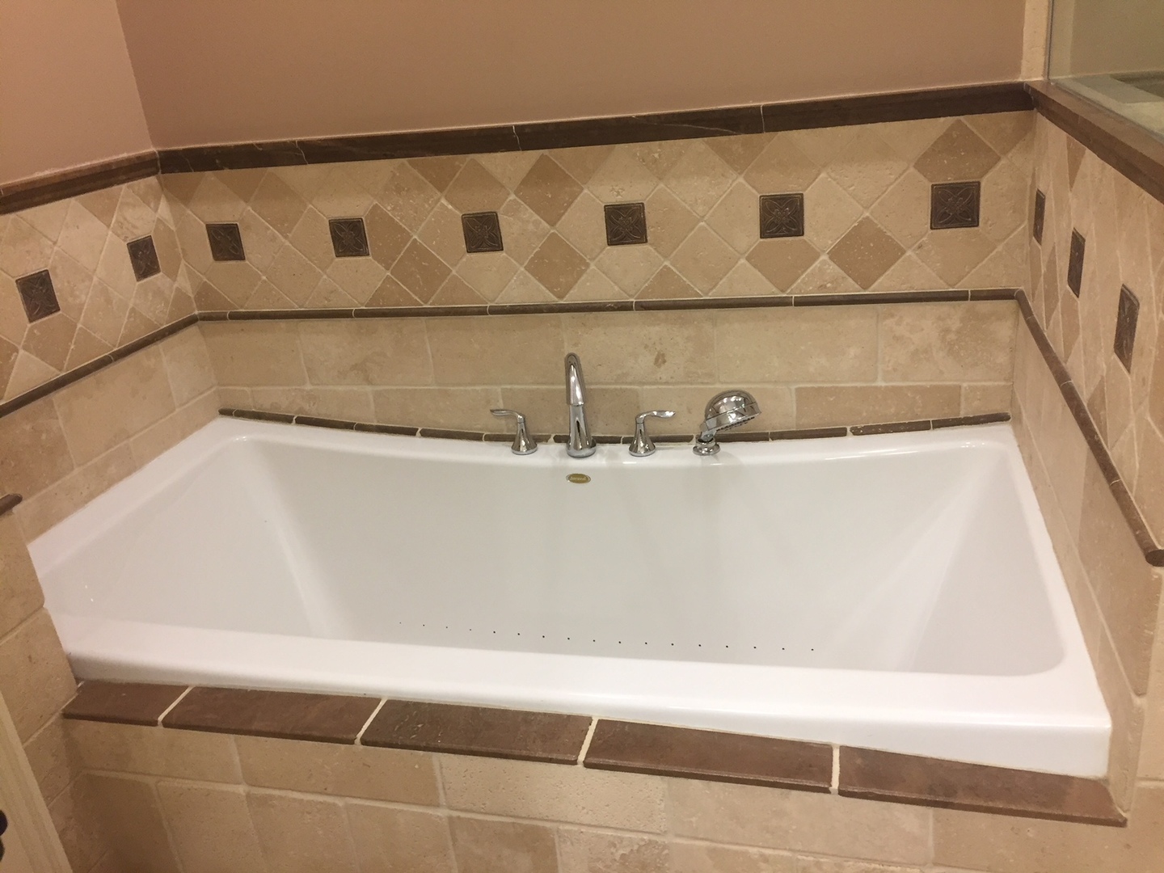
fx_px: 975
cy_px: 436
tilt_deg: -25.6
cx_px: 582
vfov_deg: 48.2
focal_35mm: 29
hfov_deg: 61.7
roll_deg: +5.5
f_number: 2.2
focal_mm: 4.15
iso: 100
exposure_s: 1/30
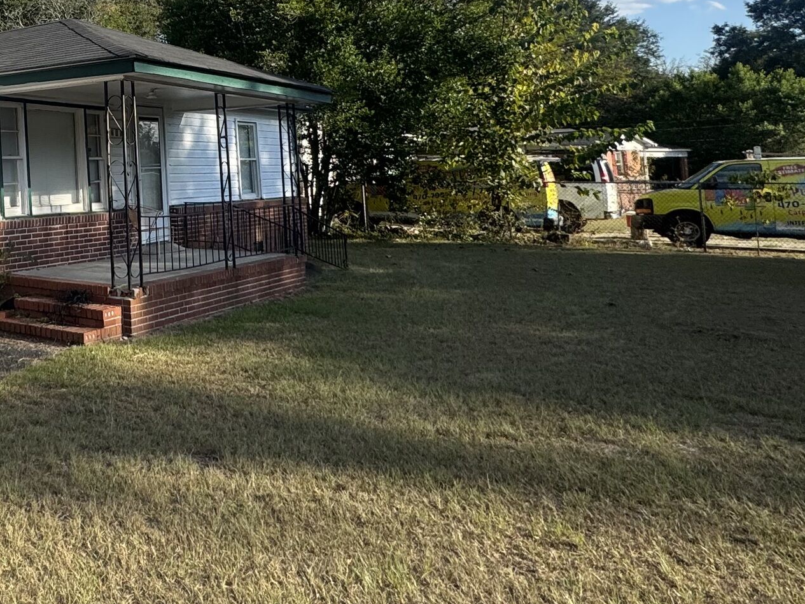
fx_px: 791
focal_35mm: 34
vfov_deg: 39.9
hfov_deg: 43.6
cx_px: -52
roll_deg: +1.0
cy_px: 108
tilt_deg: +6.7
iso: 50
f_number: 2.2
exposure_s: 1/1449
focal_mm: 2.22
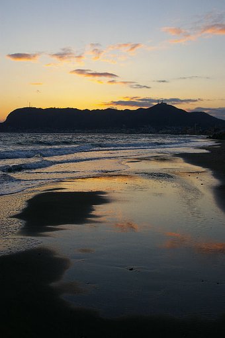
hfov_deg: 31.8
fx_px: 395
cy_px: 169
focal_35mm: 42
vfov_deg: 46.5
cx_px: 112
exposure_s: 1/200
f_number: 7.1
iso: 200
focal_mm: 28
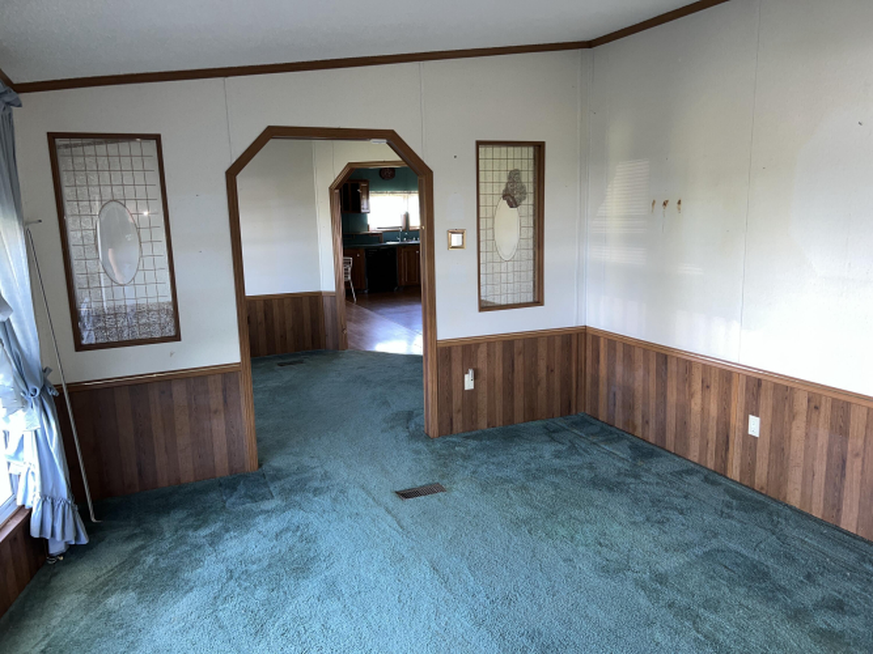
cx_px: 436
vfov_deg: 53.0
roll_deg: +1.7
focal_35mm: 26
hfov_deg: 67.3
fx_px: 656
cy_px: 327
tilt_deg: -10.2
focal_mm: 5.7
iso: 64
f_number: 1.5
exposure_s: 1/37
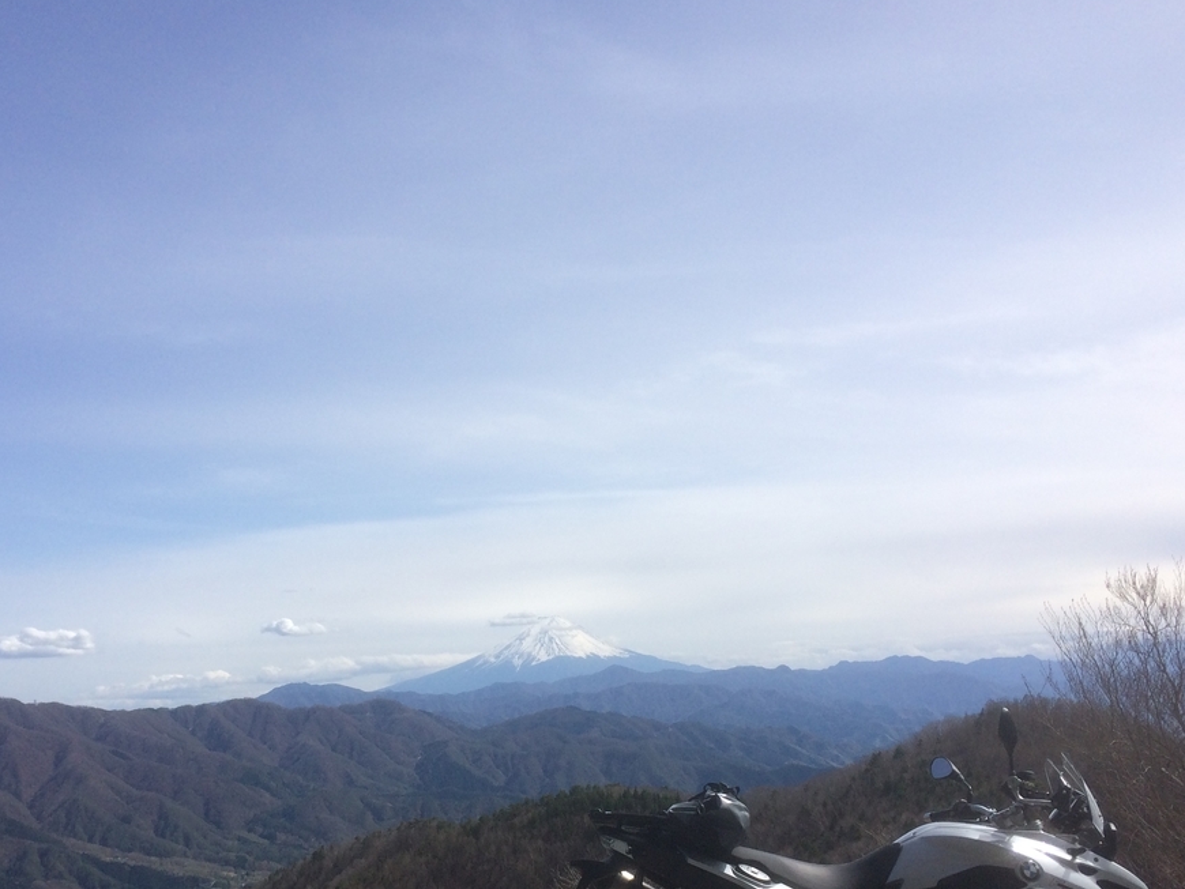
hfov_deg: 46.6
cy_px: 600
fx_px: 1370
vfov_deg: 35.6
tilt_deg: +3.7
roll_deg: +3.7
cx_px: 499
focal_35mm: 40
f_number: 2.2
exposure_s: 1/3731
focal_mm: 4.15
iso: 32
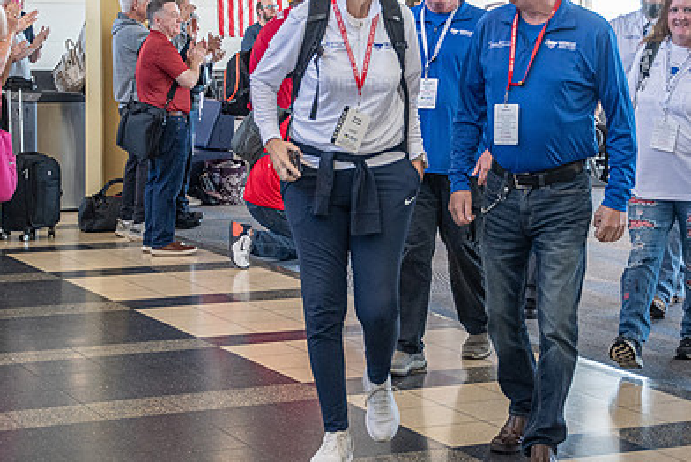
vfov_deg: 15.5
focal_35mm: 88
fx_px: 1690
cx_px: 374
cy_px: 138
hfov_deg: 23.1
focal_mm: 31
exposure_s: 1/125
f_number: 3.2
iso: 720
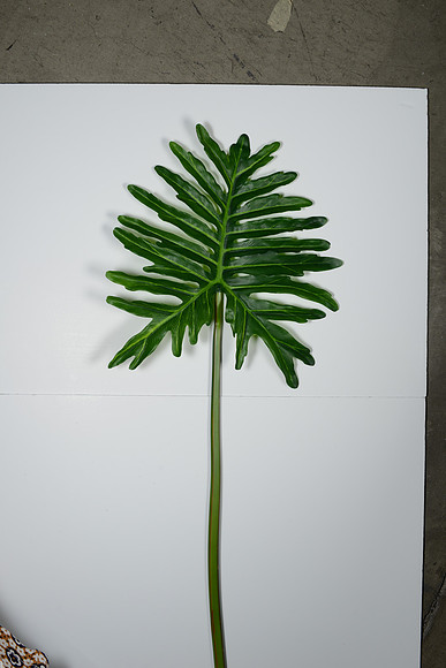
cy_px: 334
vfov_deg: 39.6
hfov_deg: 27.0
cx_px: 223
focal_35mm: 50
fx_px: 929
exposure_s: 1/200
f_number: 8
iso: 125
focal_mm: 50
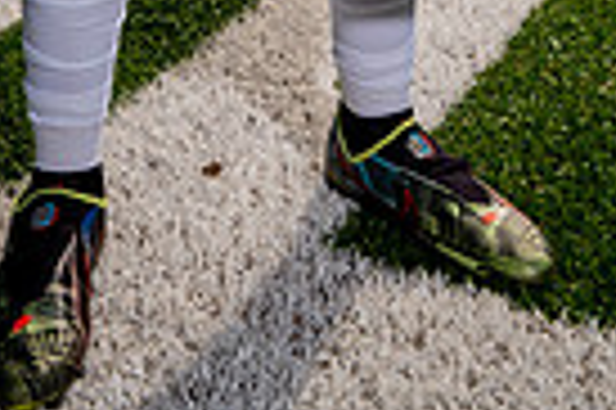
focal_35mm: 79
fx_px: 1350
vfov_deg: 13.1
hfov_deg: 25.7
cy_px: -563
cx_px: 247
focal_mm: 24
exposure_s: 1/250
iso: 100
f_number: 7.1
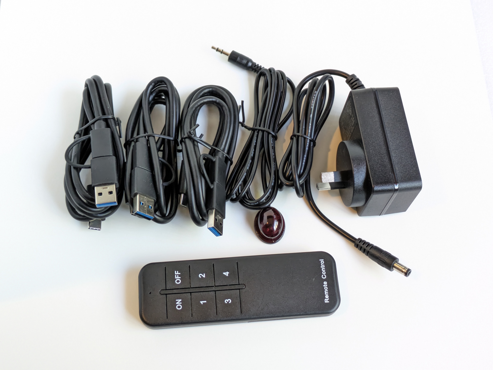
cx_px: 246
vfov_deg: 28.6
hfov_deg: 37.5
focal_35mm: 51
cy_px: 185
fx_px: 727
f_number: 1.89
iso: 495
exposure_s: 1/50
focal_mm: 5.43
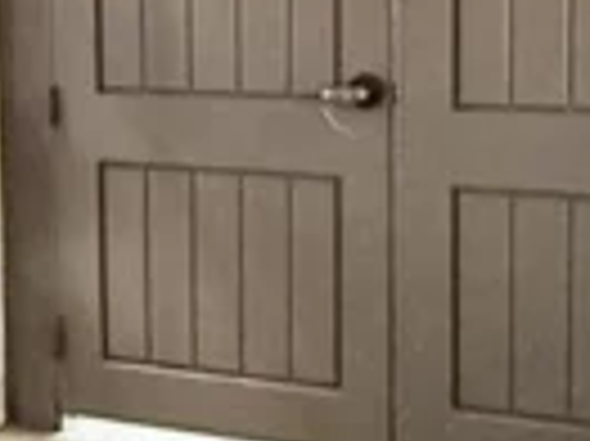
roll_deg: +1.2
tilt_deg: -4.5
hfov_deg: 23.9
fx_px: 1362
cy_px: 45
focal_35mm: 80
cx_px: 74
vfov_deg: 18.1
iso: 320
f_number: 2.2
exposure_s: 1/60
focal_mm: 2.22
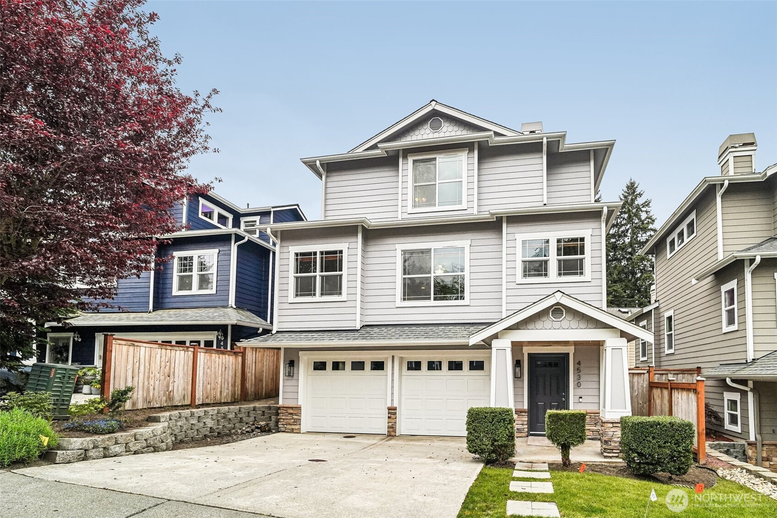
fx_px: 345
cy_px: 259
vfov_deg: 73.7
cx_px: 388
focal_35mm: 16
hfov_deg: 96.7
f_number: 8
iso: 1600
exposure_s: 1/500
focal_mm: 16
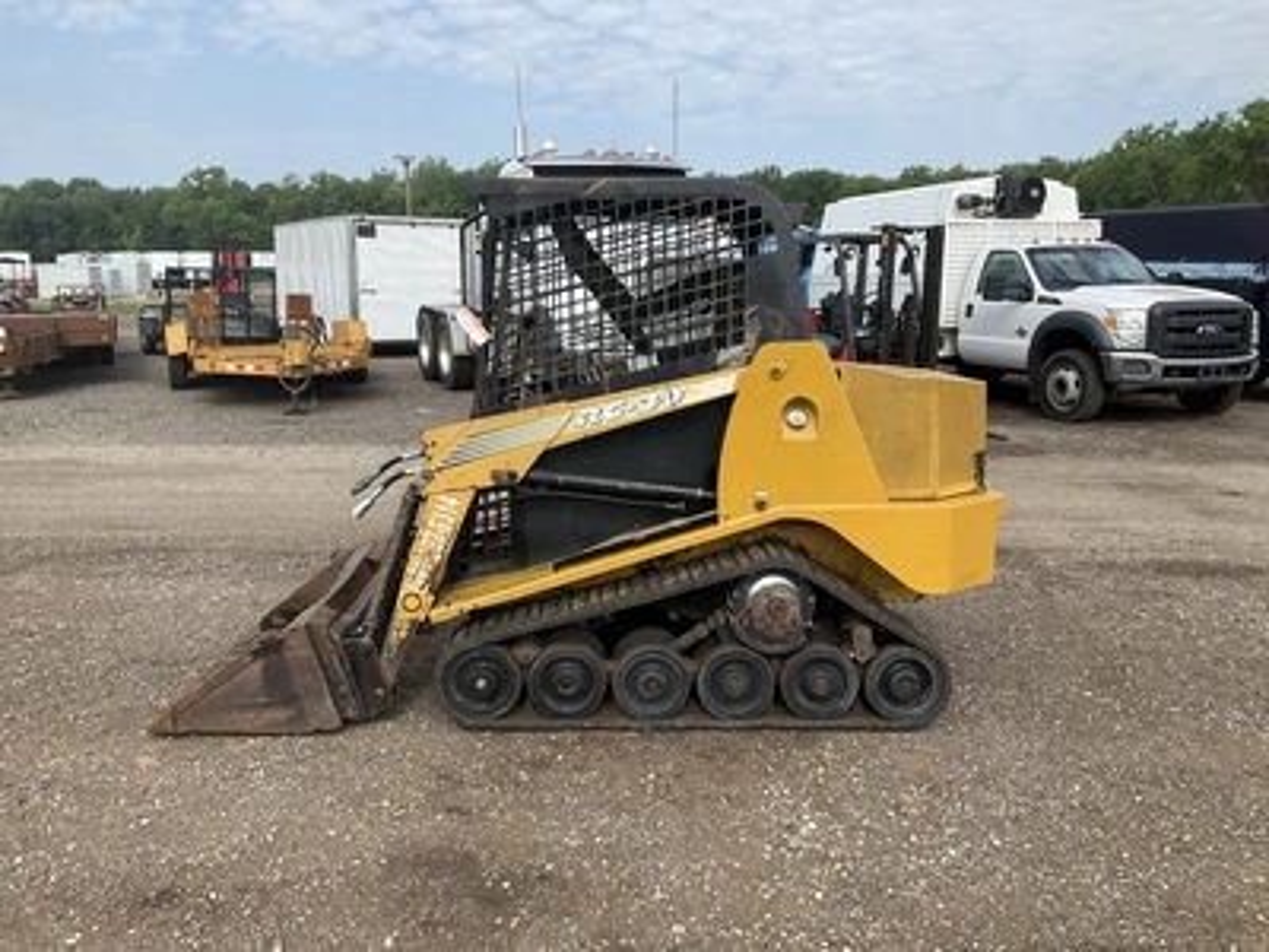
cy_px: 476
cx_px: 634
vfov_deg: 48.2
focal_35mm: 29
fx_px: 1063
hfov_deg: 61.7
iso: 25
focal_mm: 3
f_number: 1.8
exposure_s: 1/1121
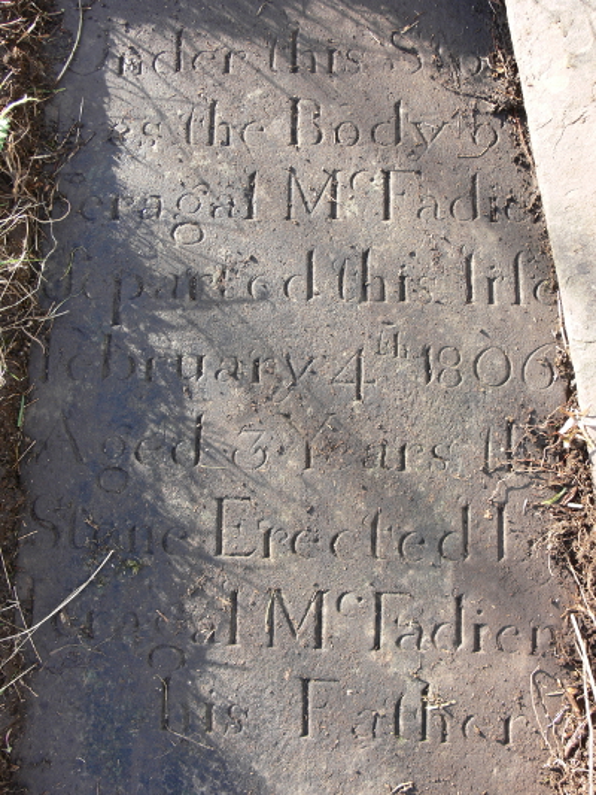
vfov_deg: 52.6
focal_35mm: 35
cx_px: 298
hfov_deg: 40.7
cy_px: 398
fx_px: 803
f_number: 4
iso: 80
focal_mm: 7.4
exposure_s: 1/50
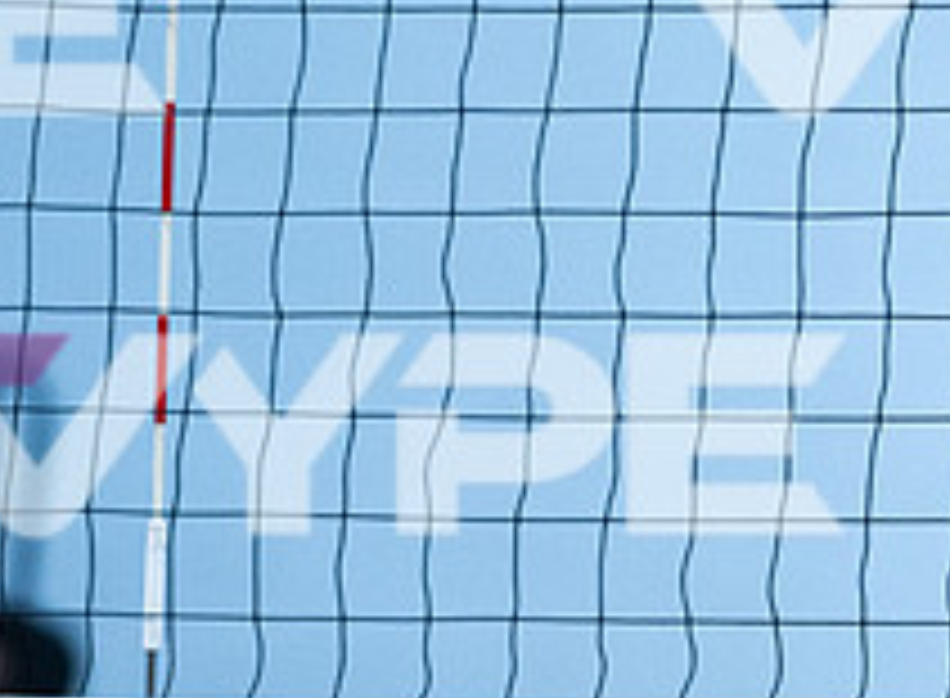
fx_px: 20023
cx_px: 1283
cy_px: 363
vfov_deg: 2.0
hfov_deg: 2.7
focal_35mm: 735
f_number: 2
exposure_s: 1/1600
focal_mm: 200
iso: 3200
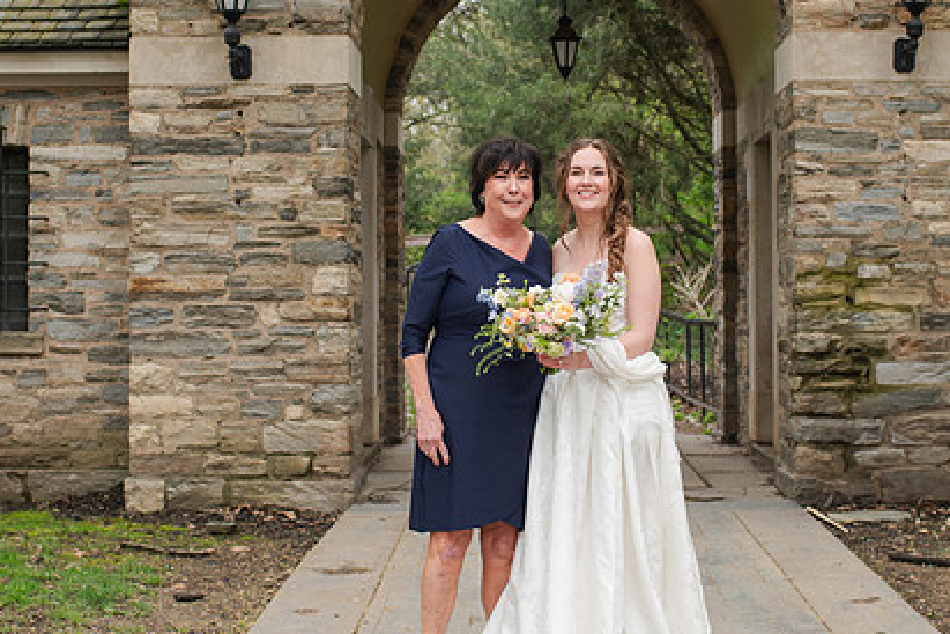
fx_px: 1768
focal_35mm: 67
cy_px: 280
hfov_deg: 30.1
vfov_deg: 20.3
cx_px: 497
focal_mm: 35
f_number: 3.2
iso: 250
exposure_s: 1/320
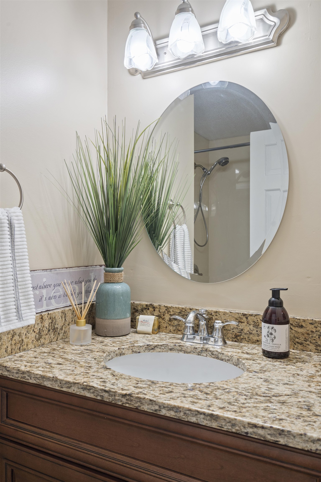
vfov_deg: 65.5
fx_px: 374
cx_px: 160
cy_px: 241
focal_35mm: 28
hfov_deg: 46.4
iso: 320
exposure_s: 1/3
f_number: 8
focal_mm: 28
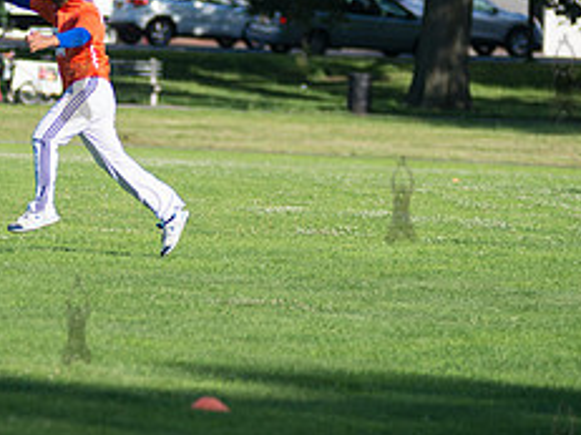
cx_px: 75
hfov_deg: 5.3
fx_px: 6274
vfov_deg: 4.0
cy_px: 77
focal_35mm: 374
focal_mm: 155
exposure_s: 1/2500
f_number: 2.8
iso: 200
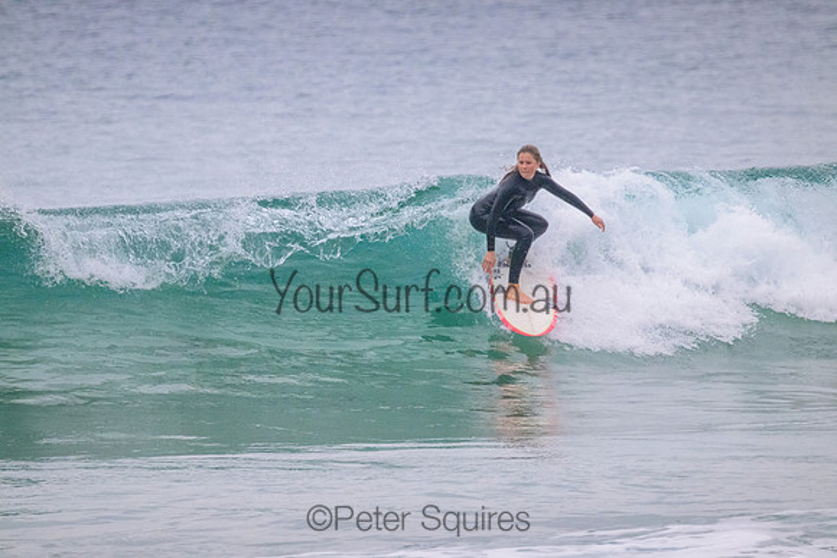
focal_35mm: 800
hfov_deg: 2.6
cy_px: 279
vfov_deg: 1.7
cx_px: 418
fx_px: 18603
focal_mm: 800
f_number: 11
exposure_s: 1/1250
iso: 7200
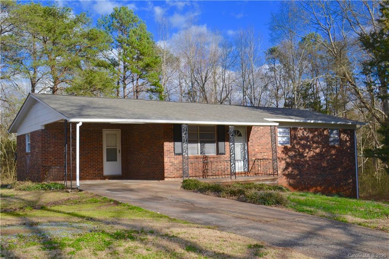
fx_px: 454
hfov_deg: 46.4
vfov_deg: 31.9
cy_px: 130
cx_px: 194
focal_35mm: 42
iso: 100
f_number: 7.1
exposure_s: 1/200
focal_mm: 28
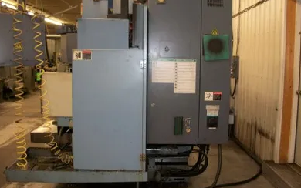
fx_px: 312
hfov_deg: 51.5
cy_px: 90
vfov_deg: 33.6
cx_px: 149
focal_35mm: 38
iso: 160
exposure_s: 1/30
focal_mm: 6.3
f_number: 3.1
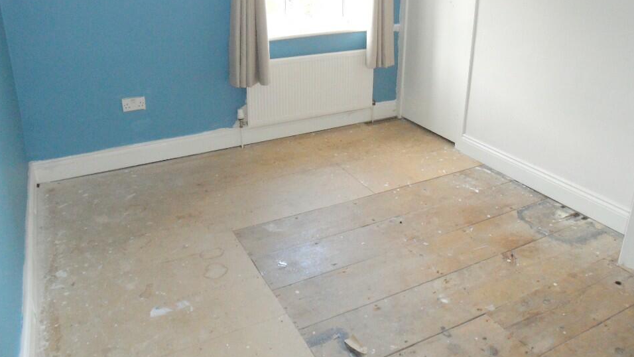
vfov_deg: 40.8
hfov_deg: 67.9
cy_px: 109
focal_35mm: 28
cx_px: 320
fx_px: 471
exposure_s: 1/30
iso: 200
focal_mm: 3.9
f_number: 3.2
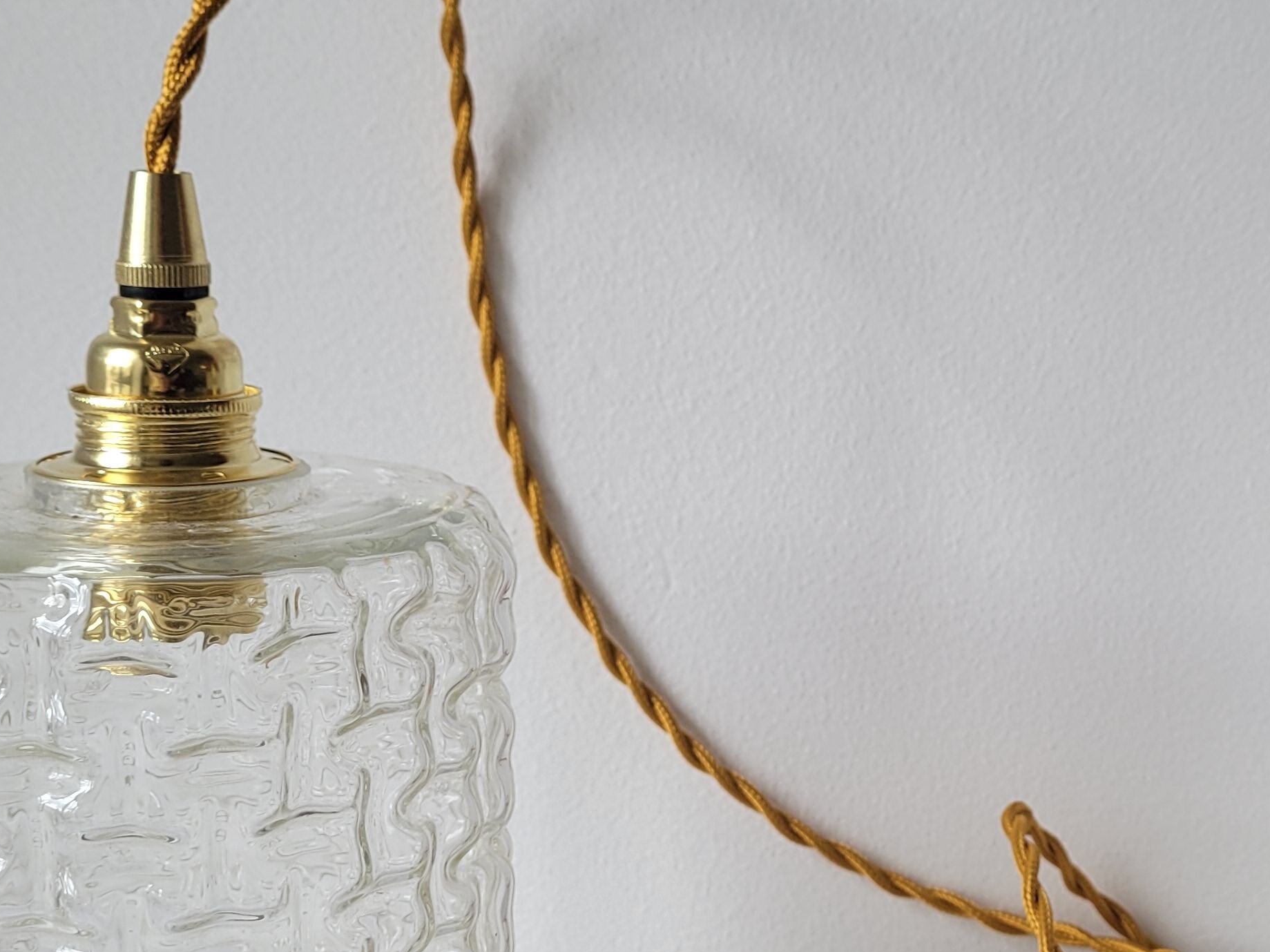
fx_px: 2091
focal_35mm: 57
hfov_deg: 33.4
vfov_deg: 25.6
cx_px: 874
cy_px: 546
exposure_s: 1/131
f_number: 1.8
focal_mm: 5.4
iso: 40
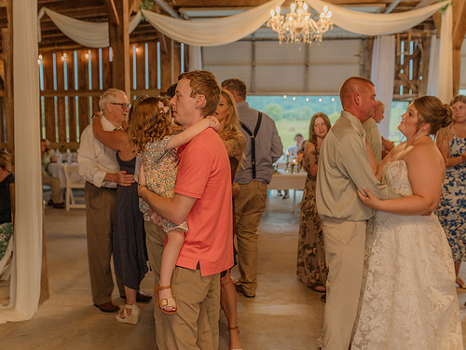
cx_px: 224
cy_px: 173
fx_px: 525
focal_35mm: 39
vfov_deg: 36.8
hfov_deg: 47.9
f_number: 2.5
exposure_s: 1/200
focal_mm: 35
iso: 640
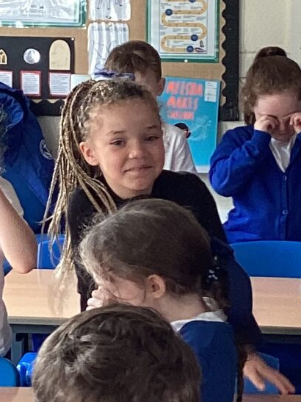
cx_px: 178
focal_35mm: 145
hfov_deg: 10.2
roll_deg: -1.4
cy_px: 170
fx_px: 1682
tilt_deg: -8.2
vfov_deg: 13.6
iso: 64
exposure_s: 1/60
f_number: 2.4
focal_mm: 3.3
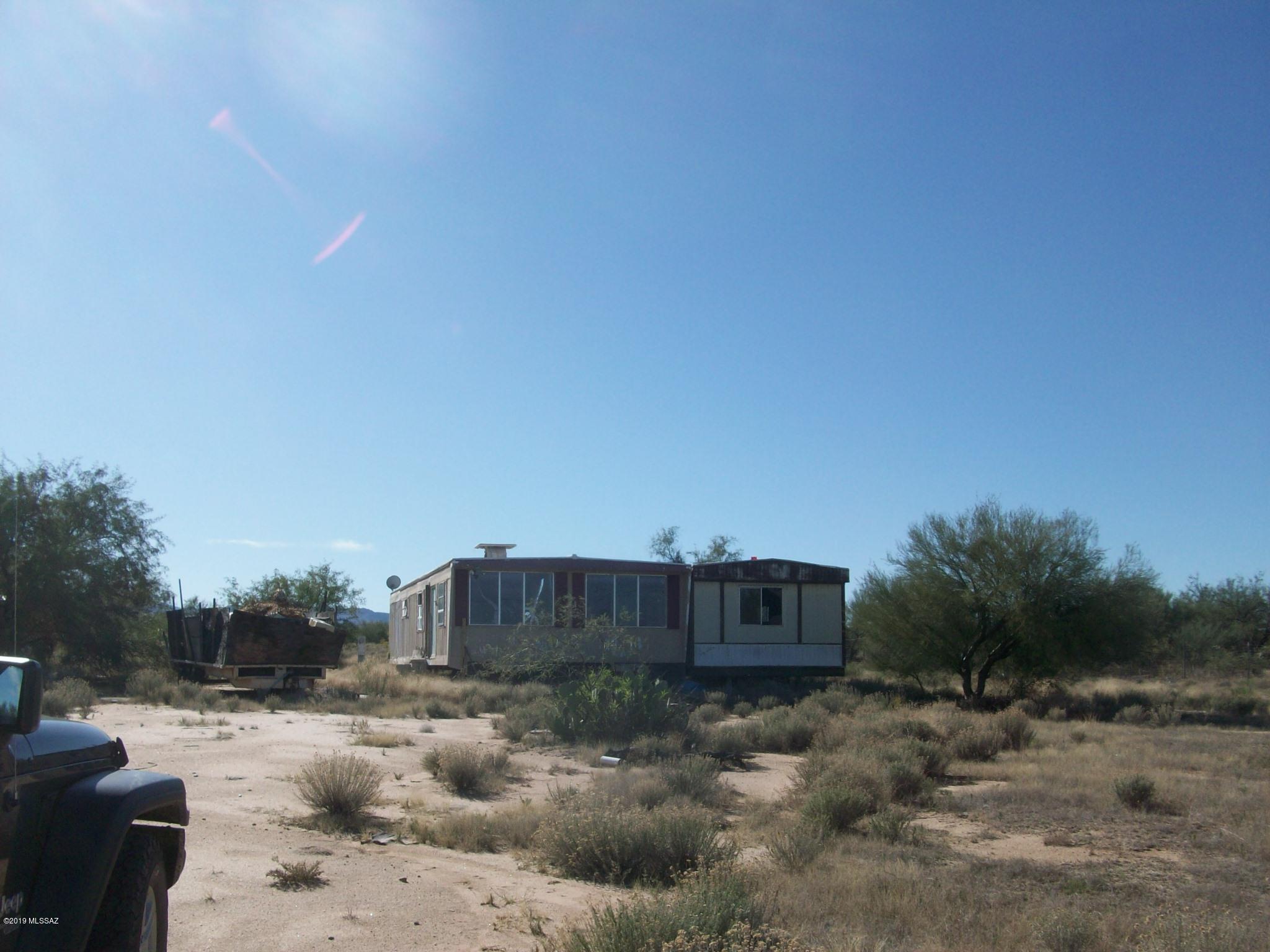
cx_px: 635
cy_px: 476
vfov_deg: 41.8
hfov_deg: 54.0
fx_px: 1247
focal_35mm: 34
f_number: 5.5
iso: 64
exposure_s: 1/518
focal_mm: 5.7
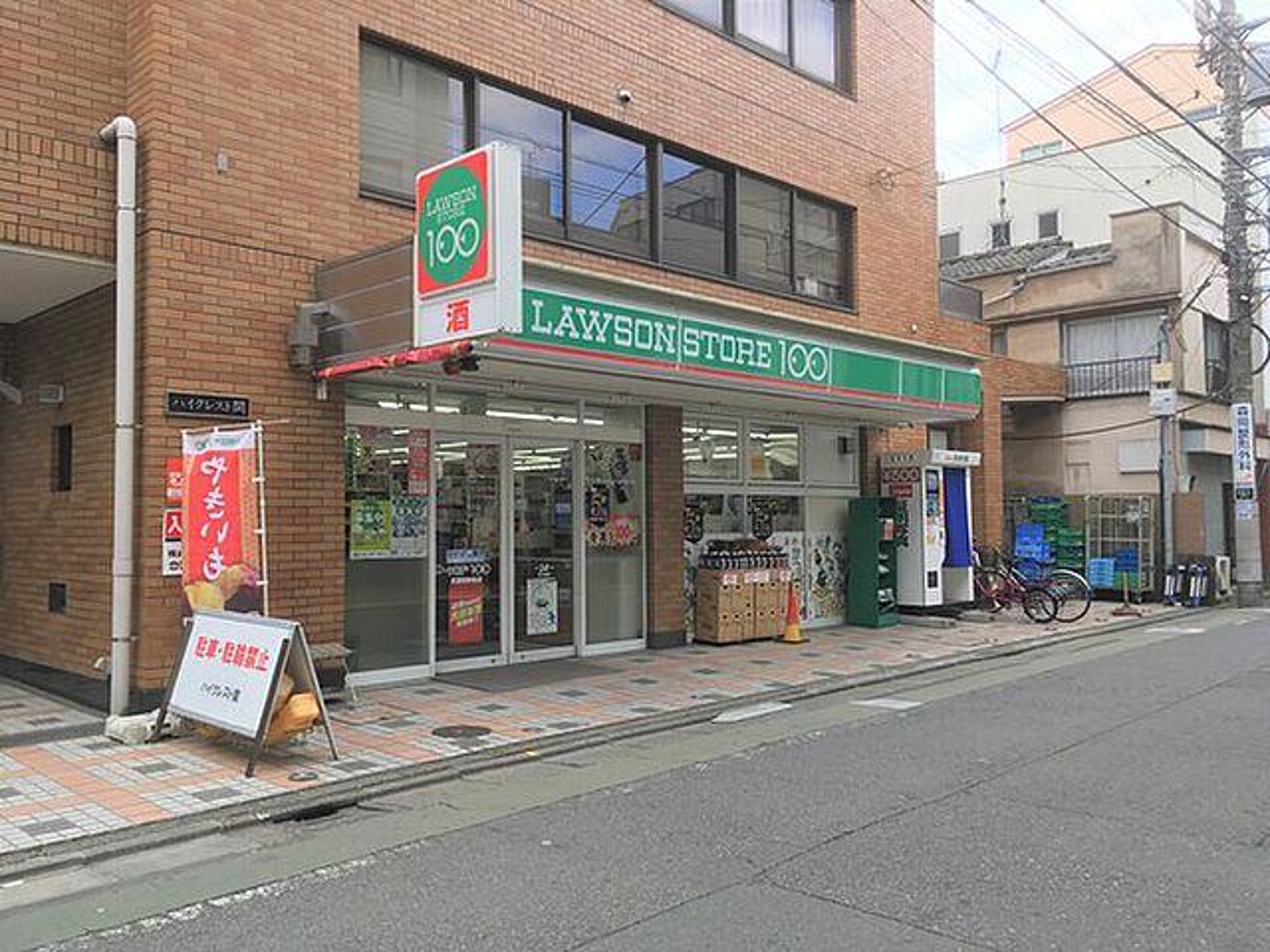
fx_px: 1064
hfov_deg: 61.7
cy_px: 476
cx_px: 635
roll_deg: +1.6
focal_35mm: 29
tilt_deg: +3.2
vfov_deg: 48.2
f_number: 2.2
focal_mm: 4.15
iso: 25
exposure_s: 1/187
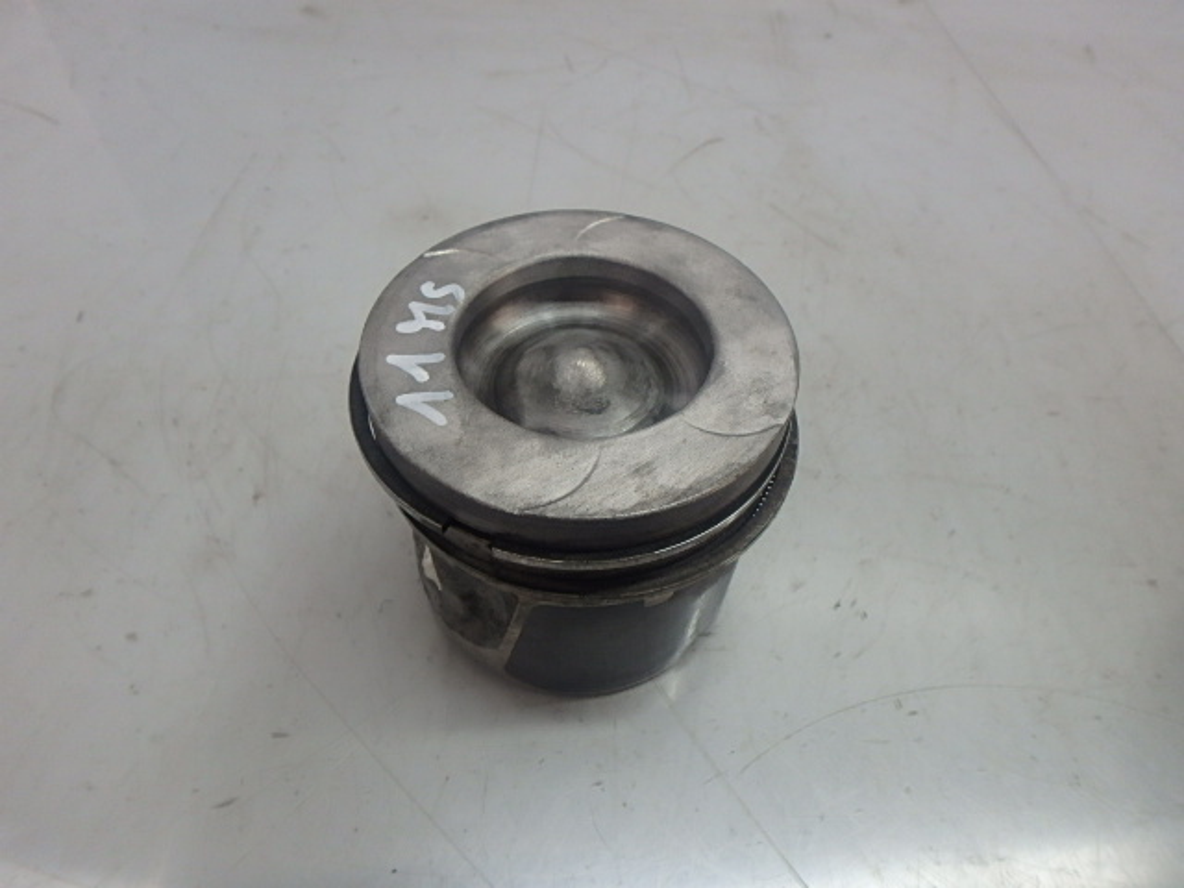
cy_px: 444
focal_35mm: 21
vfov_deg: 63.4
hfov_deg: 79.0
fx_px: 718
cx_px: 592
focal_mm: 3.7
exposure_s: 1/50
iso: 200
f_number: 3.5
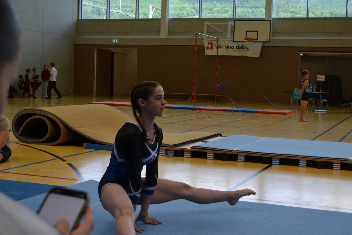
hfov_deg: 36.2
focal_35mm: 55
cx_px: 184
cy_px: 128
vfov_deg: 24.6
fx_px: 538
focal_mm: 32
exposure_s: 1/500
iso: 560
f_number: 4.8
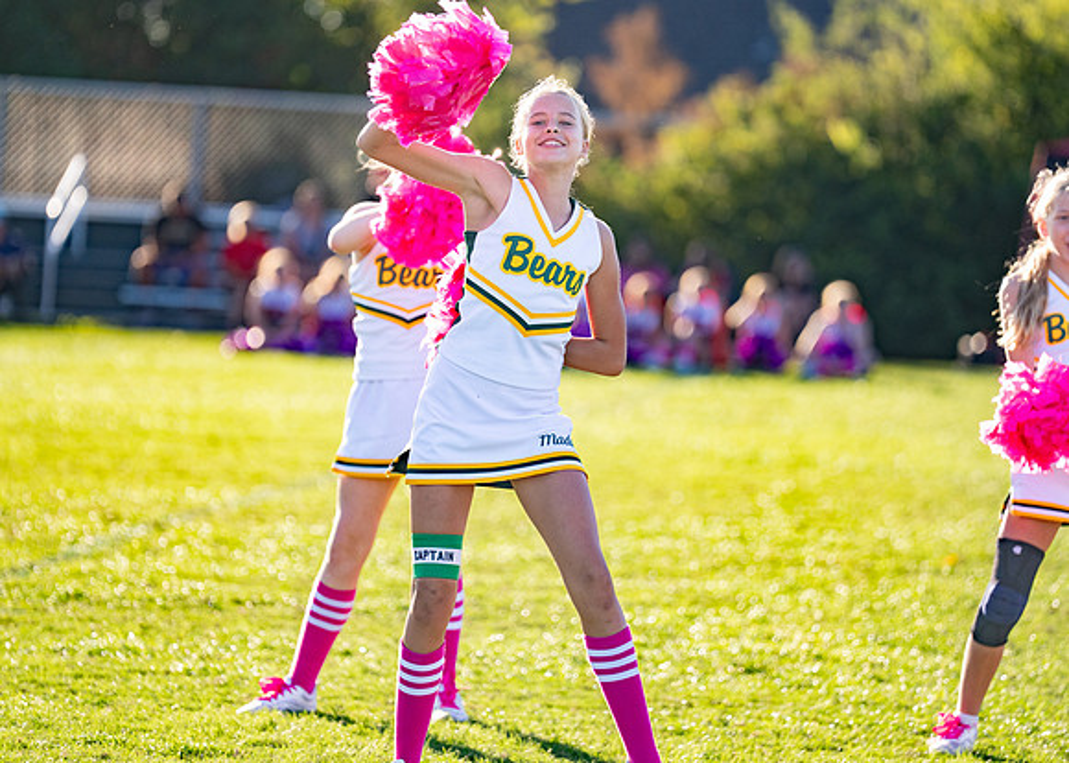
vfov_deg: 6.8
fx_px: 6440
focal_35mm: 212
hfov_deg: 9.5
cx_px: 526
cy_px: 342
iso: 500
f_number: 2.8
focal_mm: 178
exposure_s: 1/2500
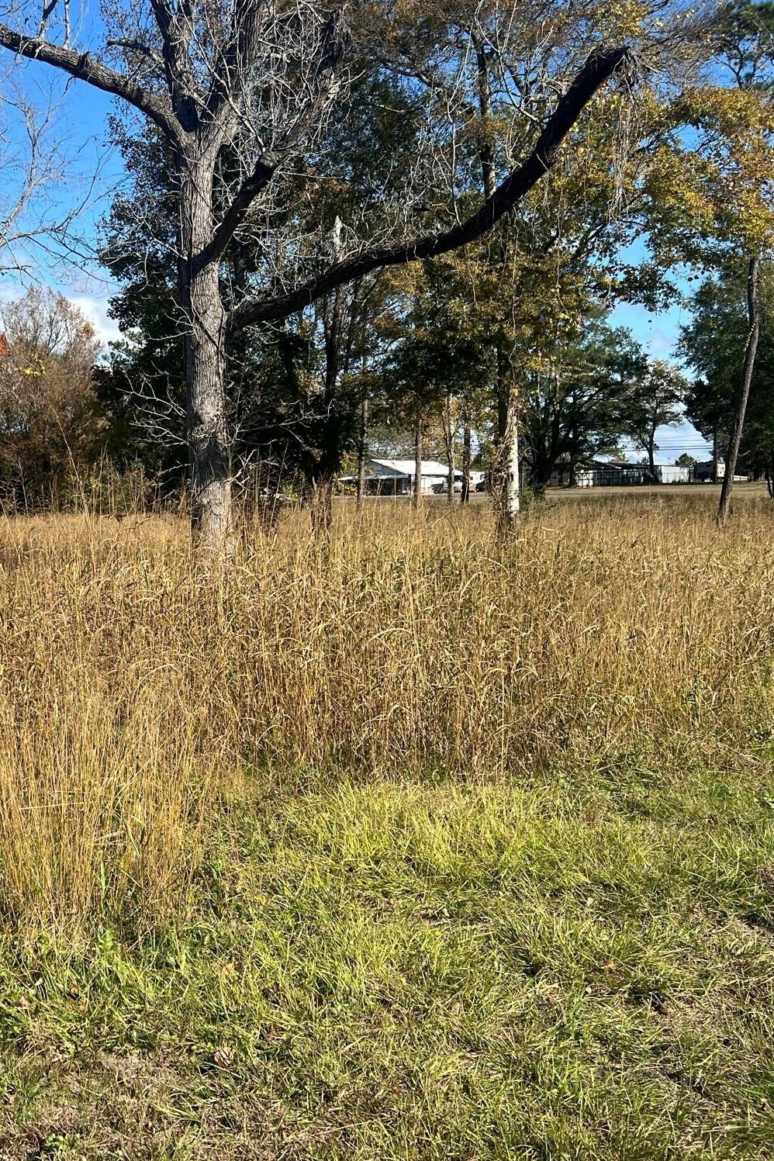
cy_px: 575
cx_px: 99
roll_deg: +1.7
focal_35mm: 37
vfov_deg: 51.9
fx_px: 1193
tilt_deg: -4.0
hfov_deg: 34.2
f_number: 1.5
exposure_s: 1/2762
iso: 50
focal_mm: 5.7
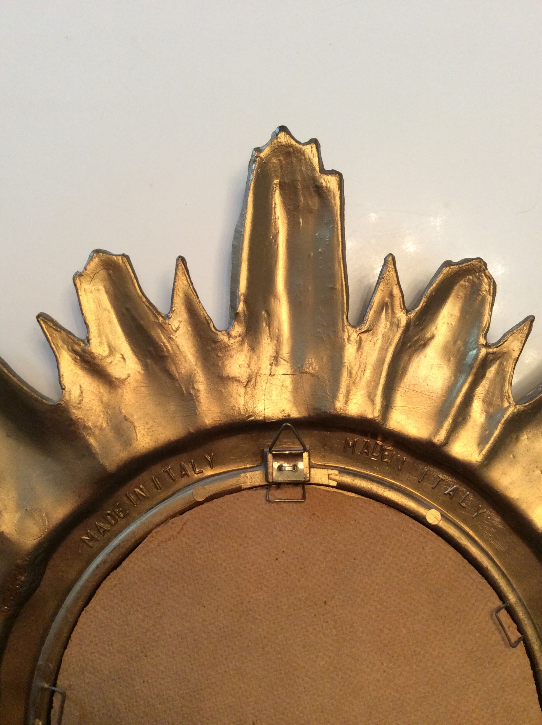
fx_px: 670
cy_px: 362
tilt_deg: -83.0
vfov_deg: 56.9
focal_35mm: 32
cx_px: 271
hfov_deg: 44.1
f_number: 2.4
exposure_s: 1/25
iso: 125
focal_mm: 3.3
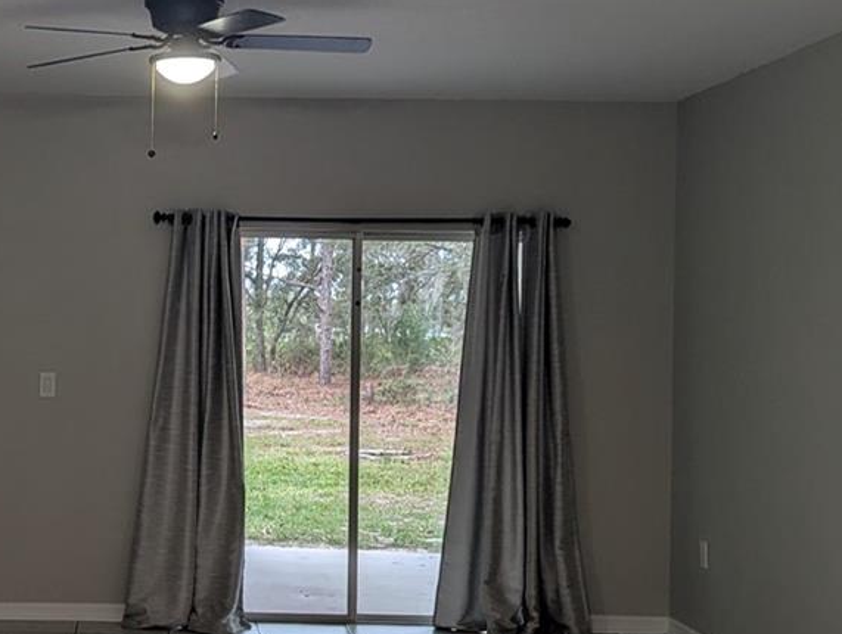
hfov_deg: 28.2
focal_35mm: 67
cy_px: 314
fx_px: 1632
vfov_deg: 22.0
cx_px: 140
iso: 65
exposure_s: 1/120
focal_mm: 6.81
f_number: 1.85
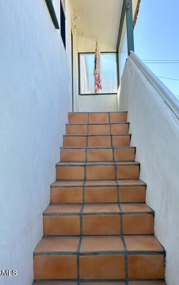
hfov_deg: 44.5
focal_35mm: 28
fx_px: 218
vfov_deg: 66.5
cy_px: 141
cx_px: 97
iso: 50
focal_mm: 5.7
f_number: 1.5
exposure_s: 1/1100
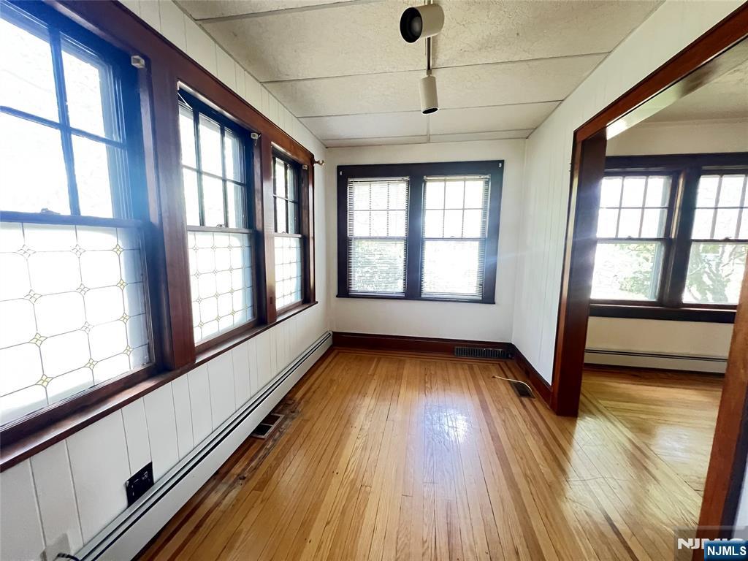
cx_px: 374
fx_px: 281
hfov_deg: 106.2
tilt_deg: -7.9
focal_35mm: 13
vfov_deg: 89.9
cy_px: 280
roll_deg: -0.4
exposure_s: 1/60
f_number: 1.8
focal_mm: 1.57
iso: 800
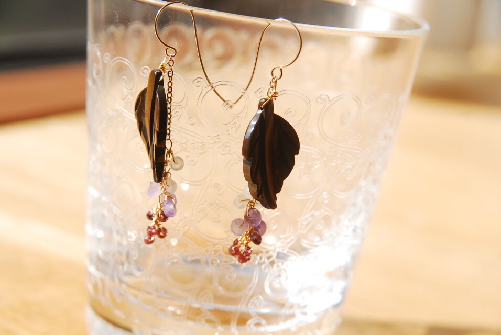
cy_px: 168
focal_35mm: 93
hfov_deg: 21.9
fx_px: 1296
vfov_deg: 14.7
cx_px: 250
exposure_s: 1/640
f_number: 7.1
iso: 400
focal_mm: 62
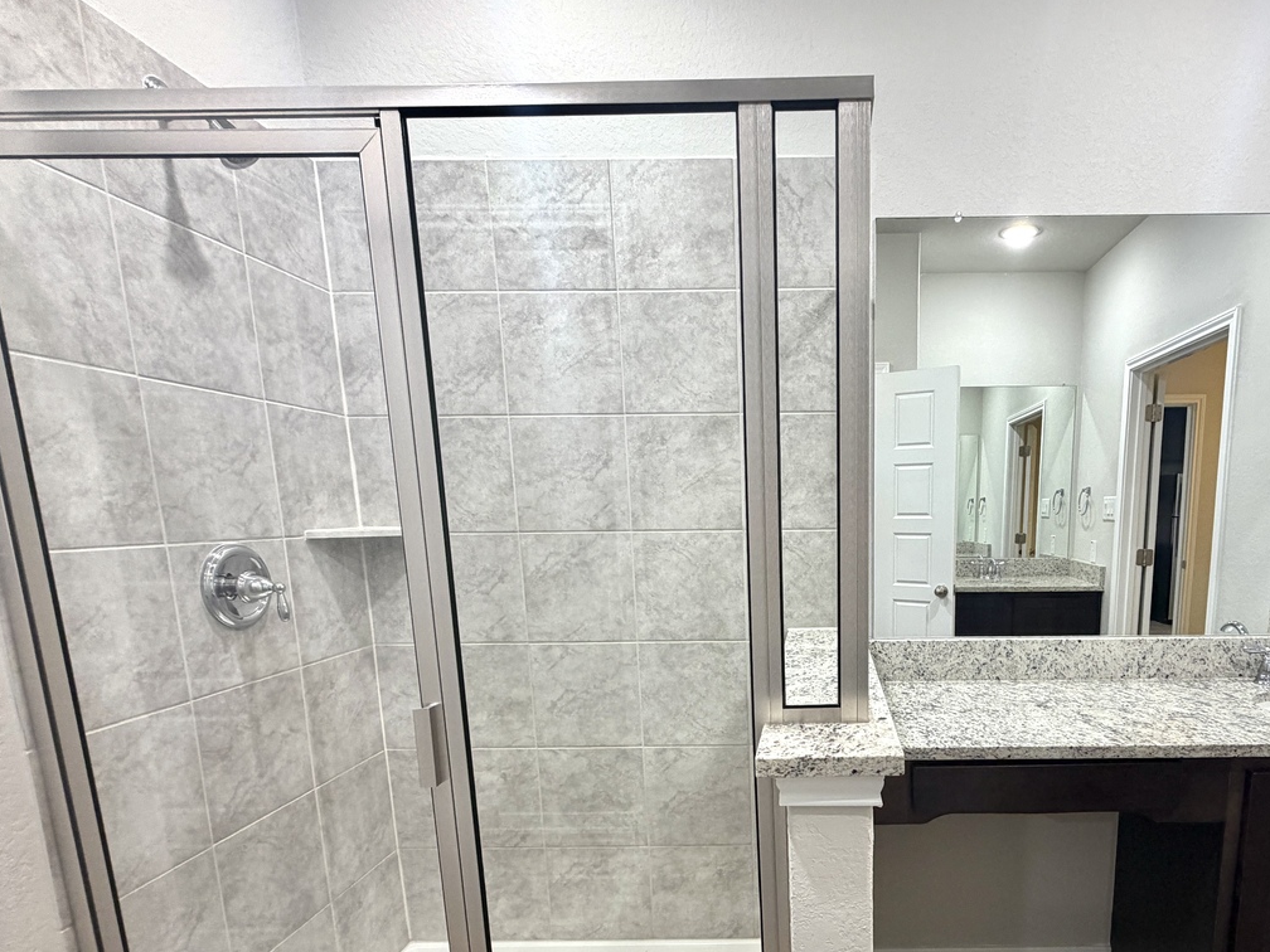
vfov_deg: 64.3
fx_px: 734
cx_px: 821
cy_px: 635
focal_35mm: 20
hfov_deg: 79.7
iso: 200
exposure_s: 1/60
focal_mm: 2.22
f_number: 2.2
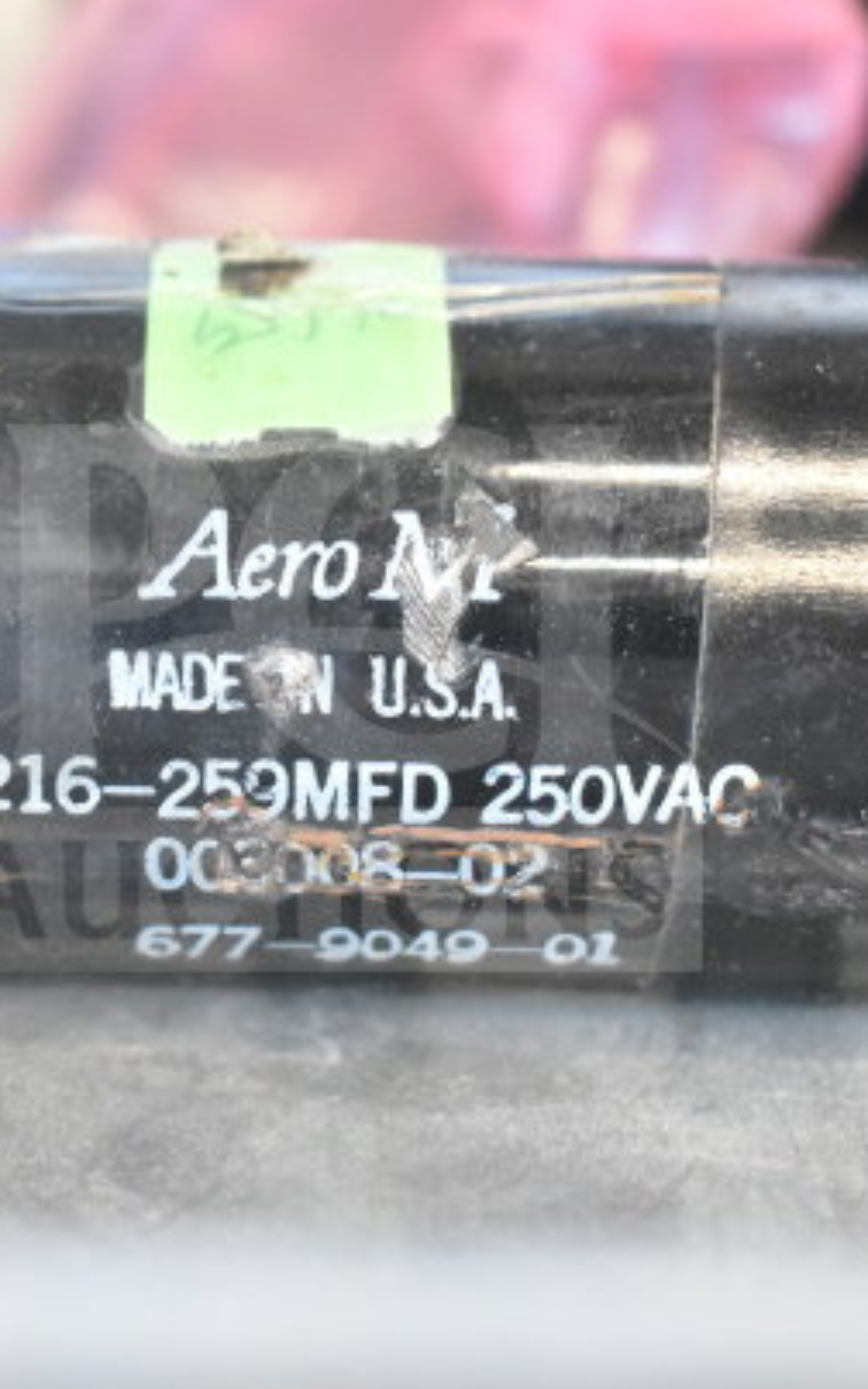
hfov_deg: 17.6
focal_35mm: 74
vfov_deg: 27.8
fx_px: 2800
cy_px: 698
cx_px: 313
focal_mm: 32
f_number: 5.6
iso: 6400
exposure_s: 1/125
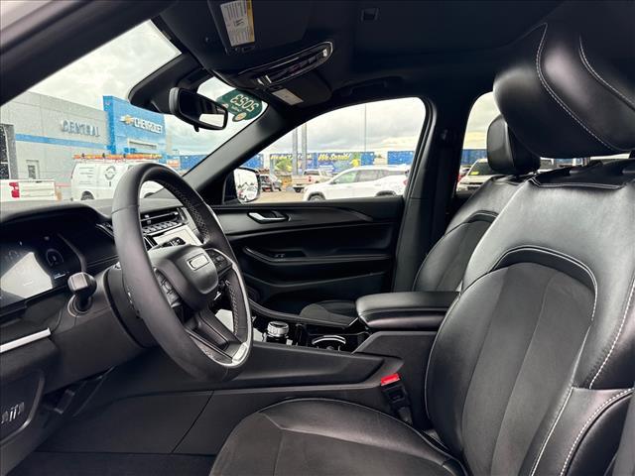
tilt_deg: -6.7
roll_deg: +1.5
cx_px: 318
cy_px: 238
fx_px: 440
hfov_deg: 71.6
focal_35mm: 24
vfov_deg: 56.8
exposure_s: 1/243
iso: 100
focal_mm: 6.76
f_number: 1.78
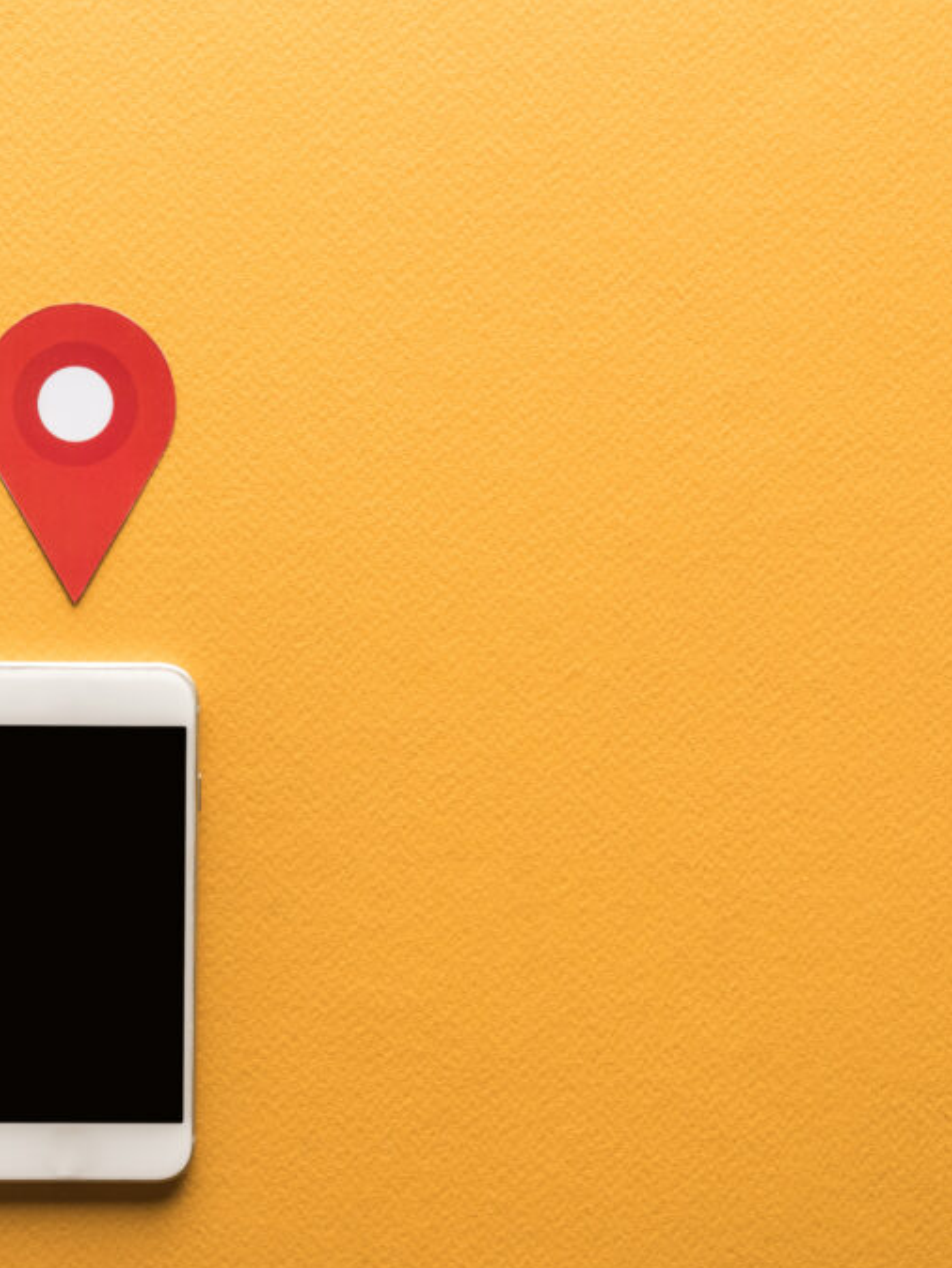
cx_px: 71
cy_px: 641
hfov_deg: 19.7
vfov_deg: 26.7
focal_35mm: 73
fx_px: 2675
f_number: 9
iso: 400
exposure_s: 1/160
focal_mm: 50
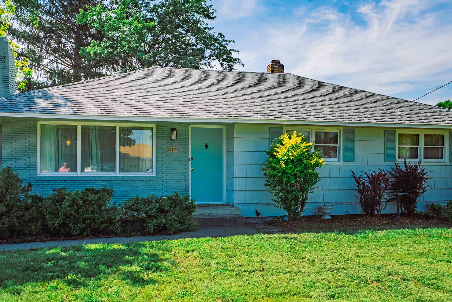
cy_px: 164
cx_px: 215
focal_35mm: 40
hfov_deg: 48.4
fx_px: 502
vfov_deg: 33.4
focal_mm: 31
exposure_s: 1/8000
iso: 400
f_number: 8
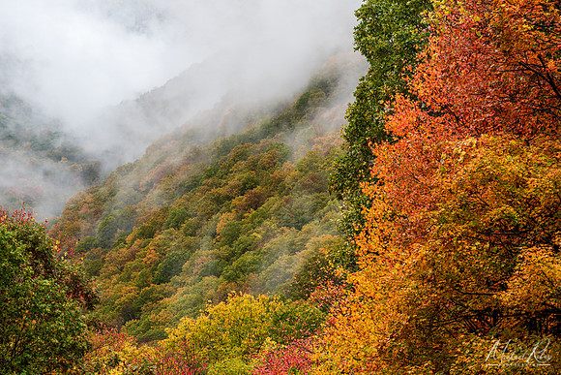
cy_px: 188
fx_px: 2572
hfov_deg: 12.4
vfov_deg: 8.3
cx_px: 280
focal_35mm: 165
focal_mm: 165
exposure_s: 1/30
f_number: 11
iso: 100
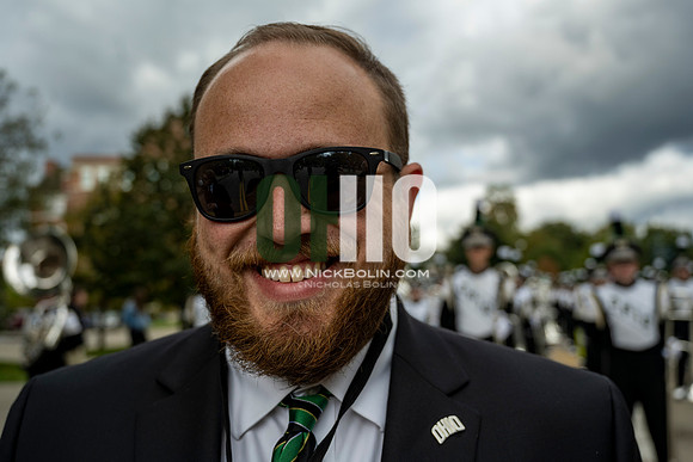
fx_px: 616
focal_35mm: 32
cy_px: 231
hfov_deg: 58.7
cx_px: 346
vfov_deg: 41.1
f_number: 4
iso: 100
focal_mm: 32
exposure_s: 1/1000
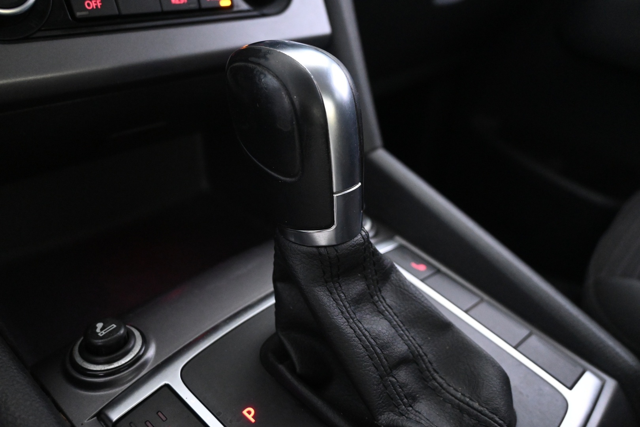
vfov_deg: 44.6
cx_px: 320
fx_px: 520
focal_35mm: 29
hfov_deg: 63.2
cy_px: 214
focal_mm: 19.5
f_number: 3.8
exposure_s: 1/30
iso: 5600
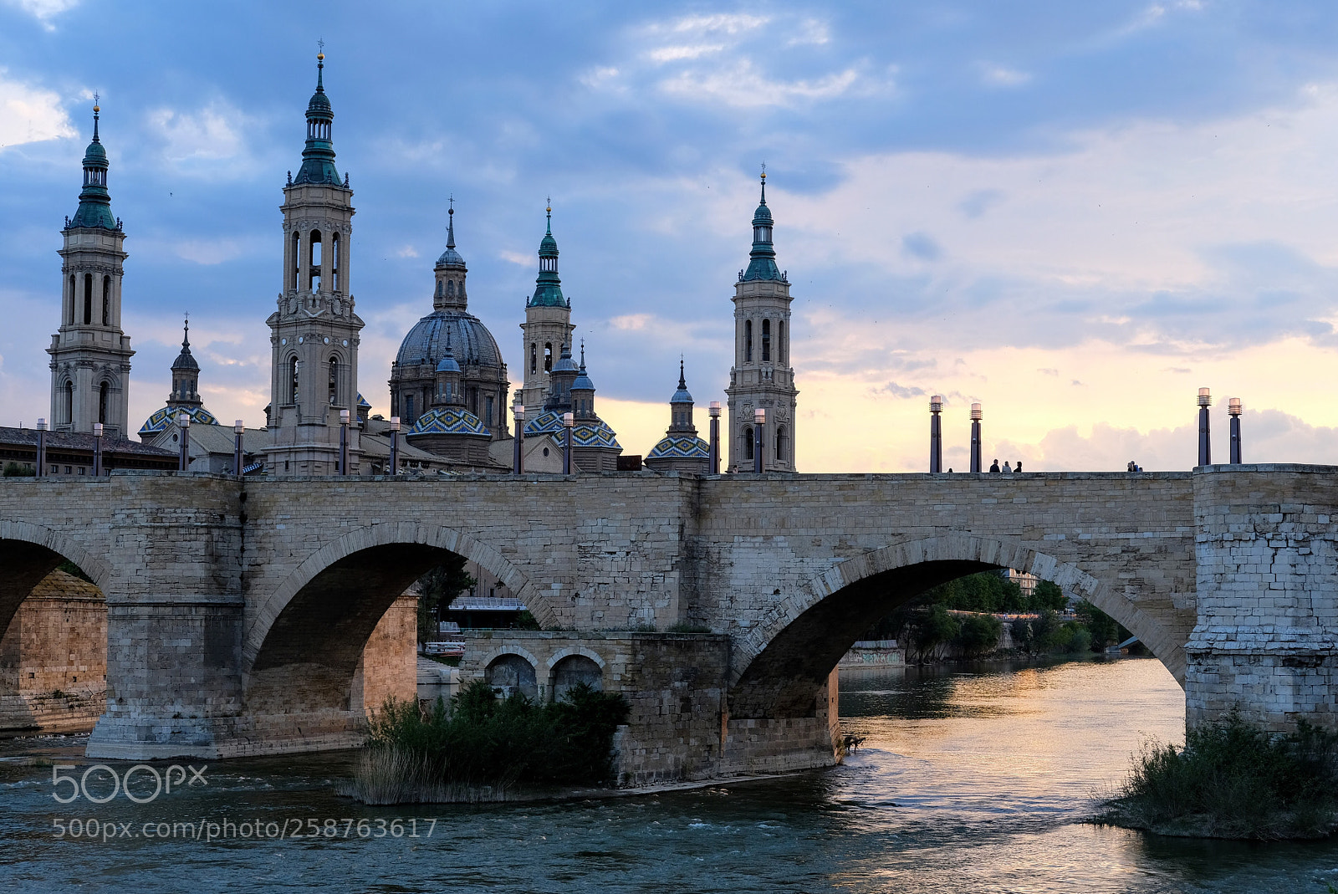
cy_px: 447
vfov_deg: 25.6
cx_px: 669
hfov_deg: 37.5
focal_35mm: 53
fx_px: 1971
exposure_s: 1/125
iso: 400
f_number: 5.6
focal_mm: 35
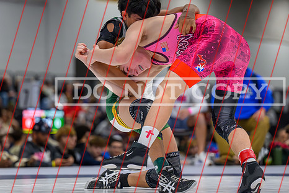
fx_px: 1373
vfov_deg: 8.0
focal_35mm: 171
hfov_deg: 12.0
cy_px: 88
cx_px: 138
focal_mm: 115
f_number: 2.8
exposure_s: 1/800
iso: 7200
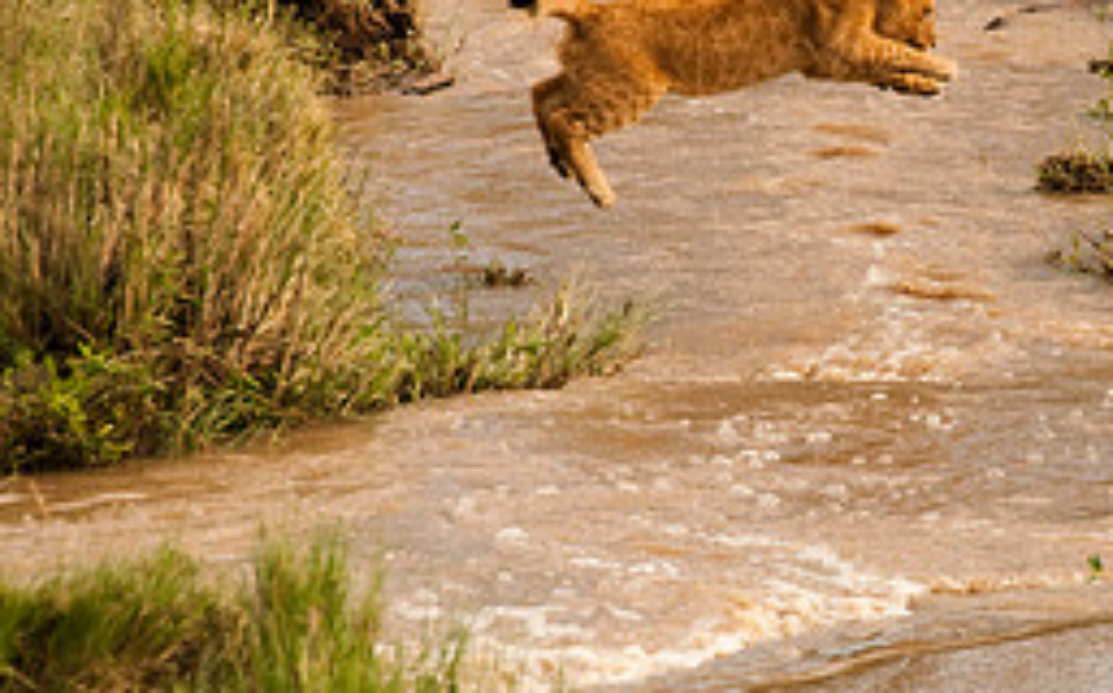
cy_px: 141
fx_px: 10453
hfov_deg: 6.1
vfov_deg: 3.8
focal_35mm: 345
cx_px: 909
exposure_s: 1/500
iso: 640
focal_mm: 100
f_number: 6.3
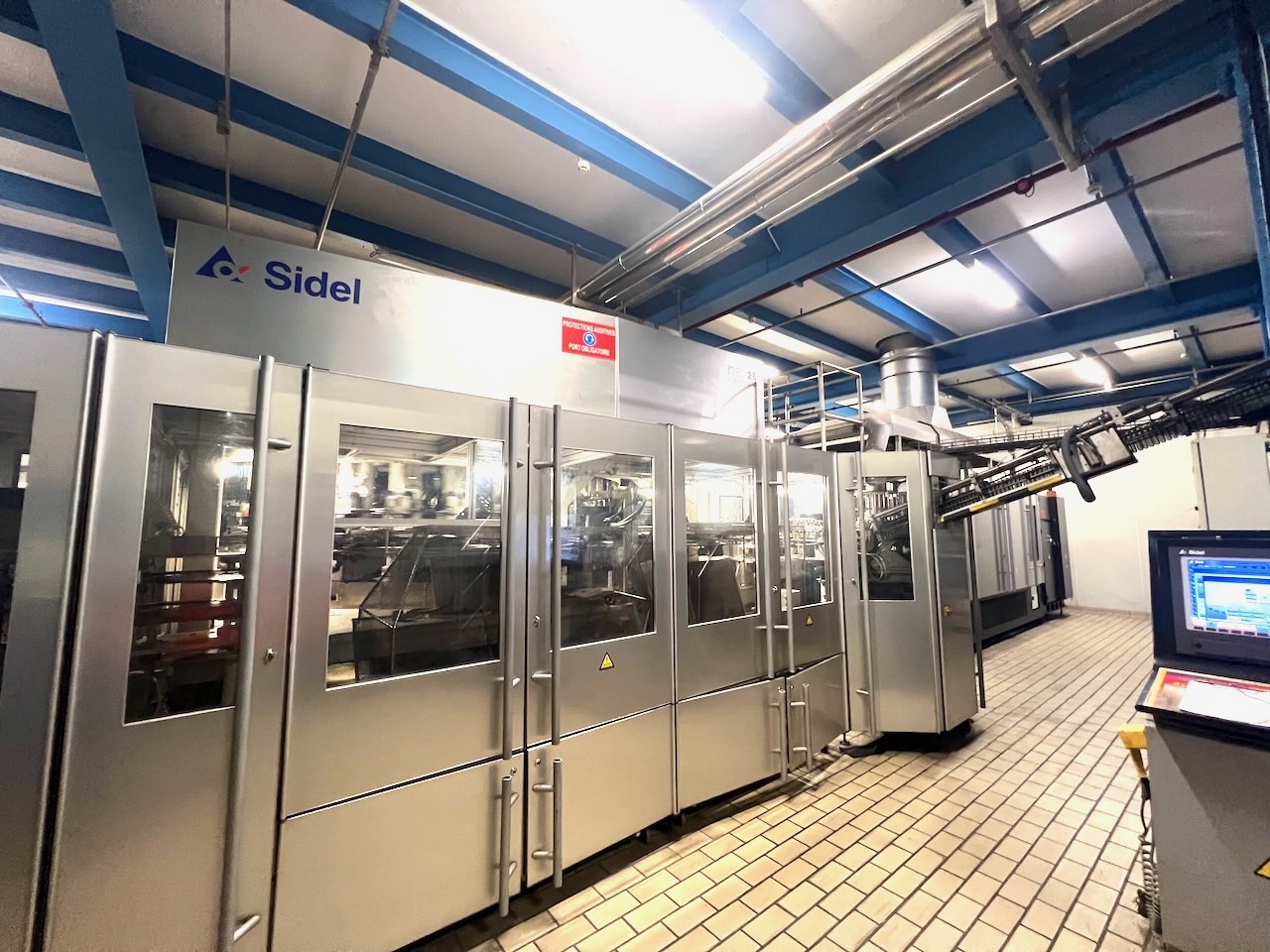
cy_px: 476
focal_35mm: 13
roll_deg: +0.7
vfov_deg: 89.9
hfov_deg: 106.2
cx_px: 635
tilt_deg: +6.1
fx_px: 477
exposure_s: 1/50
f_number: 1.8
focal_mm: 1.57
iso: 500
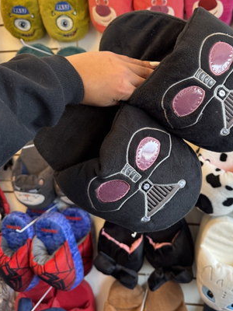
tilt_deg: -3.9
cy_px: 127
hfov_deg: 43.8
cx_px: 147
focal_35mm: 32
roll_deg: +1.4
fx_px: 287
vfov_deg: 56.5
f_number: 1.78
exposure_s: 1/50
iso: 160
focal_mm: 6.76
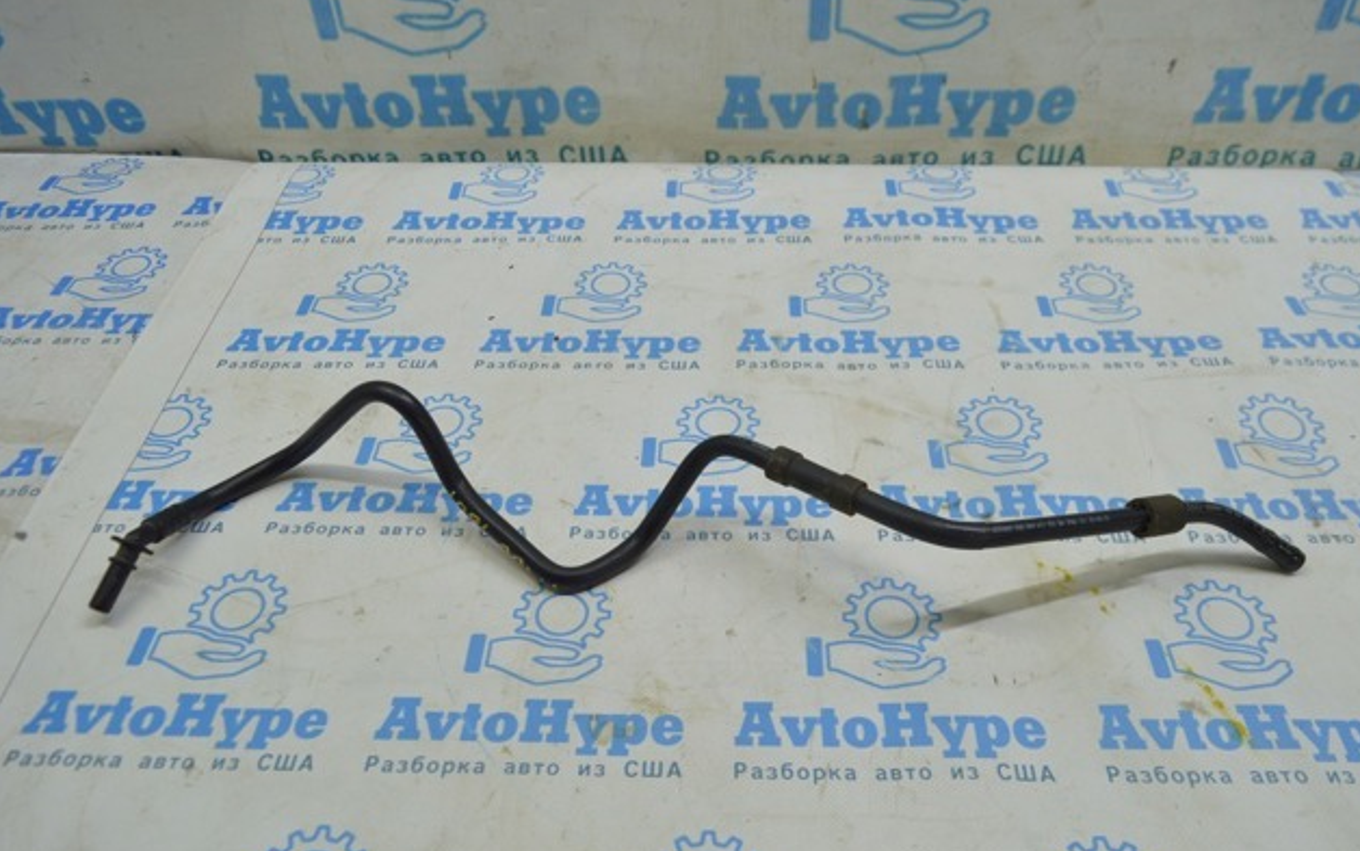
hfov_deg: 66.4
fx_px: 1038
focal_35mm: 28
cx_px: 691
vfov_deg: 44.6
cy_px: 438
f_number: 5.6
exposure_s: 1/40
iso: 400
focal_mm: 18
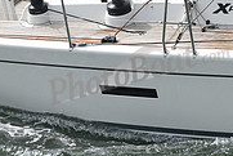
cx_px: 297
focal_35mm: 275
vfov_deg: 5.0
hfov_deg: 7.4
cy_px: -14
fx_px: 1781
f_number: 6.3
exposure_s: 1/1000
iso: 320
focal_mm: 86
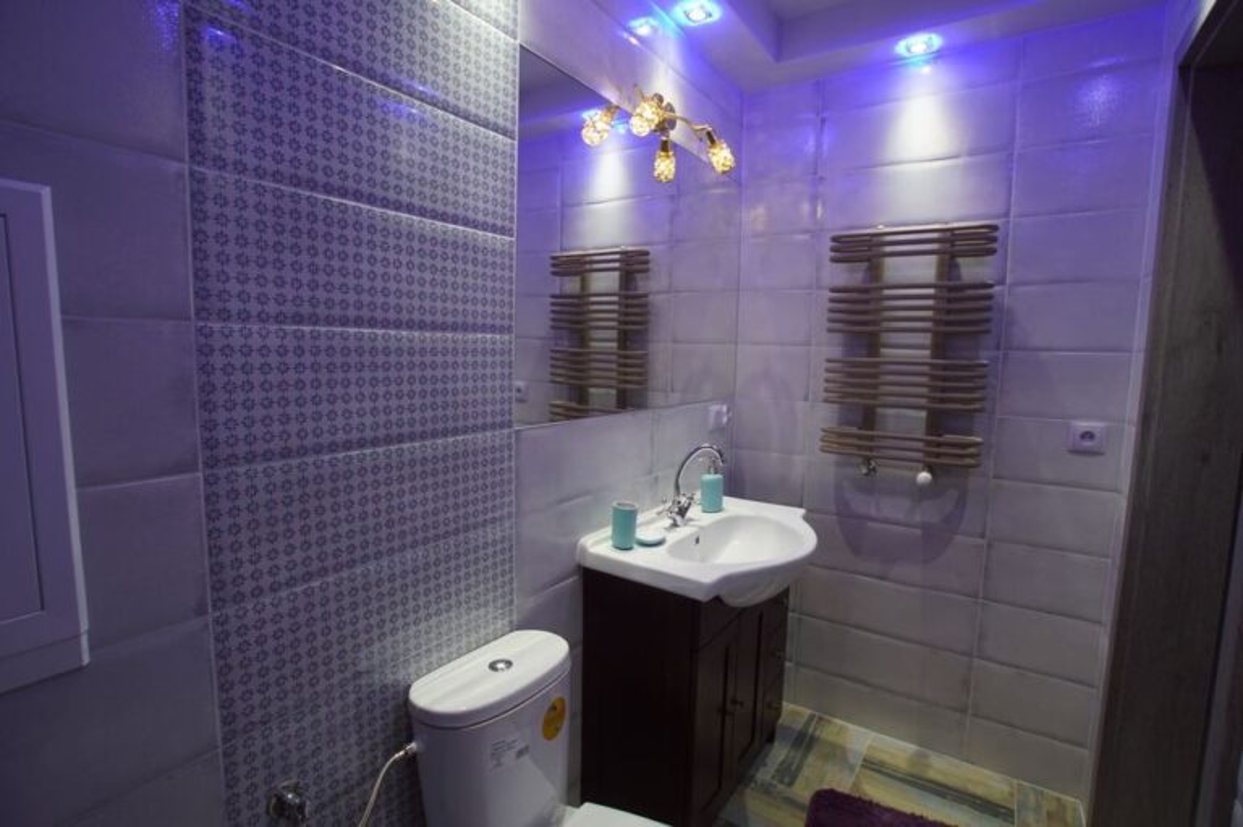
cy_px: 414
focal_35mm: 16
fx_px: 569
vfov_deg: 72.0
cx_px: 622
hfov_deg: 95.0
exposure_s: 1/40
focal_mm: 11
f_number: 4.5
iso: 400
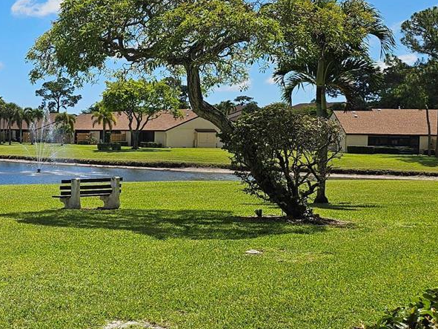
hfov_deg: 27.0
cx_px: -63
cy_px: 163
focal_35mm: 65
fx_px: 822
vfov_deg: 22.6
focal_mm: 5
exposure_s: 1/7100
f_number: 1.8
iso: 50
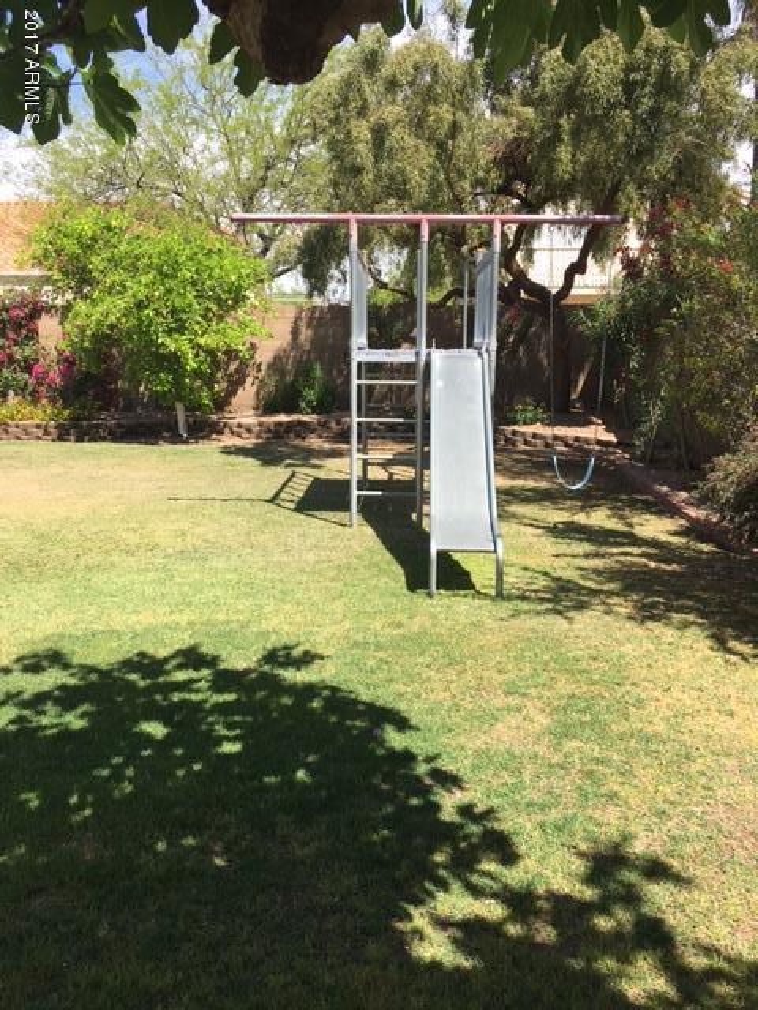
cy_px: 505
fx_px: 847
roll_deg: -0.1
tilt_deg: -9.6
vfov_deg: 61.7
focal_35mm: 29
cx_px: 379
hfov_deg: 48.2
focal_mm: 4.15
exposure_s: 1/864
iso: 25
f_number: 2.2
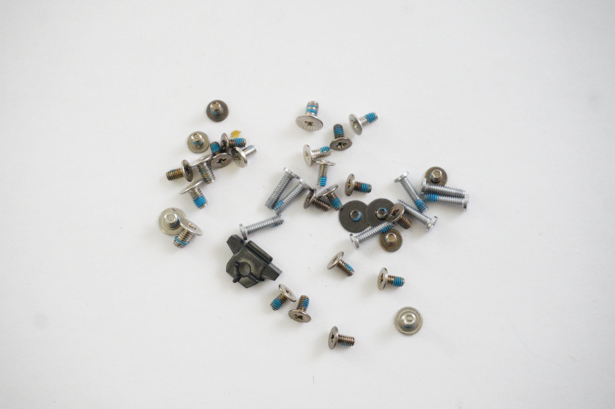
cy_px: 204
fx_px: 1101
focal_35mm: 64
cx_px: 308
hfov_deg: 31.2
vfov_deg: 21.0
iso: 6400
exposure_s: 1/250
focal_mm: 43
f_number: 5.6
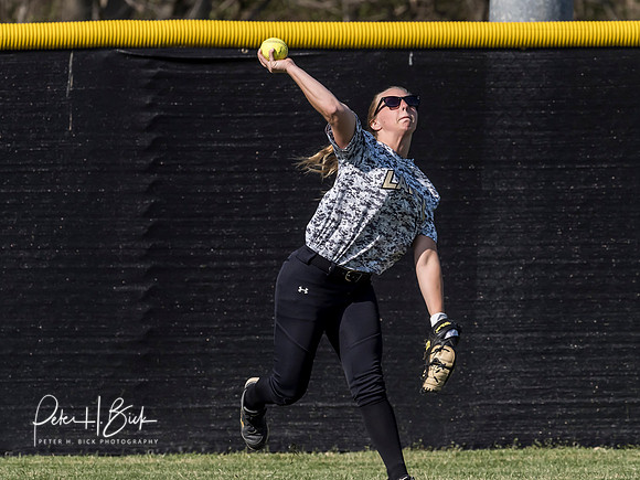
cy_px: 198
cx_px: 376
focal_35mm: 741
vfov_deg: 2.0
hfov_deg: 2.7
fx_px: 13696
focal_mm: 300
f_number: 6.3
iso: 400
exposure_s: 1/2000
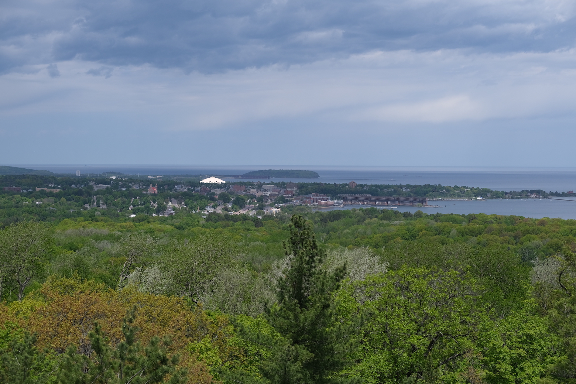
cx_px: 288
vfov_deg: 23.4
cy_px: 192
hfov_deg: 34.5
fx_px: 928
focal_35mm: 58
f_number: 5.6
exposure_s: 1/1000
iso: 160
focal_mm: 38.9
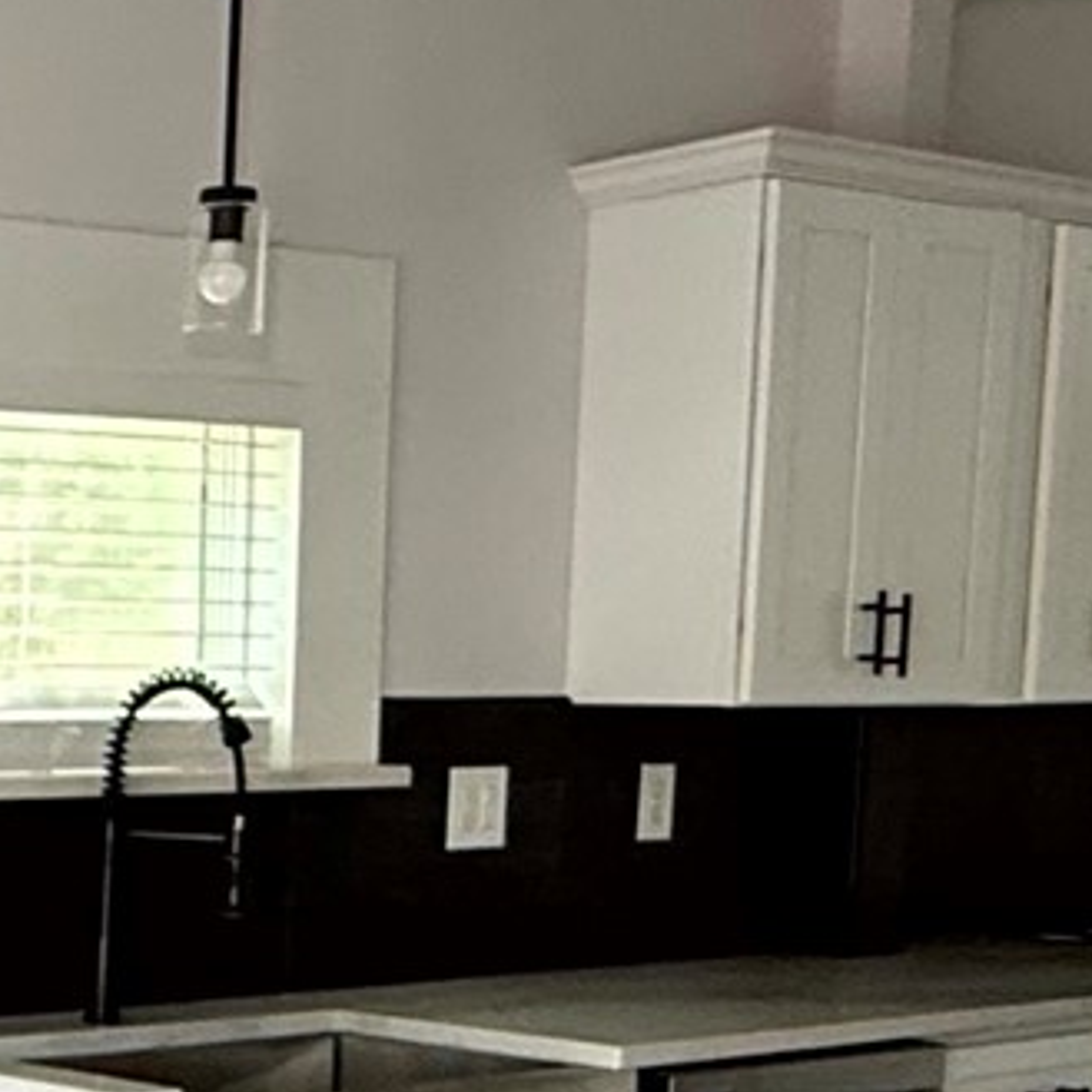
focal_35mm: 77
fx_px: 2748
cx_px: -486
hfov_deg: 19.8
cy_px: 1011
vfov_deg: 21.9
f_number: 2.2
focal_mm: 2.22
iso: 200
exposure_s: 1/99
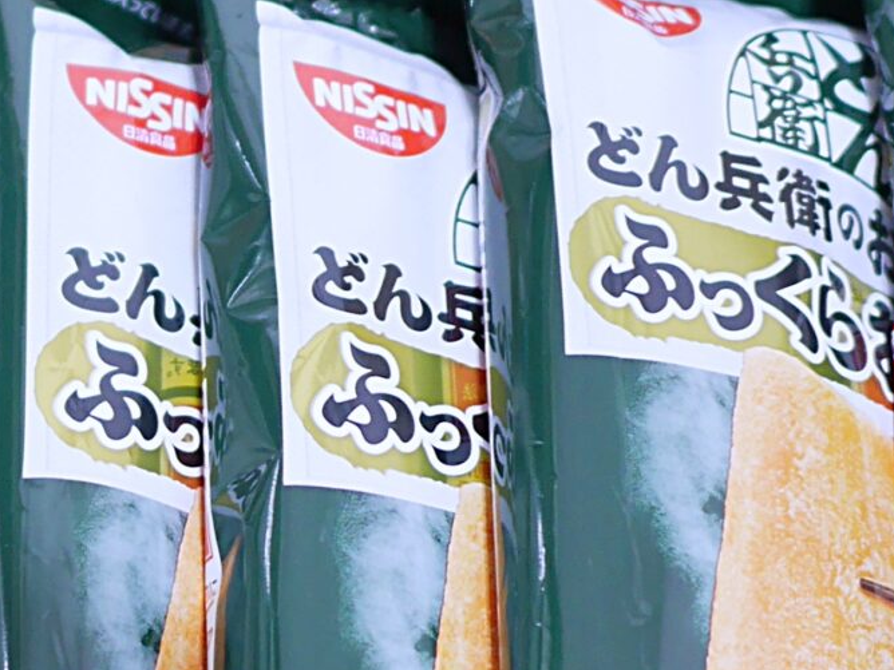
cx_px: 15
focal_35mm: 115
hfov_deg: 16.8
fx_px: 2970
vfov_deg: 12.9
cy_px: 257
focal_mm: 15
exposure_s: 1/60
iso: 640
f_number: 1.7
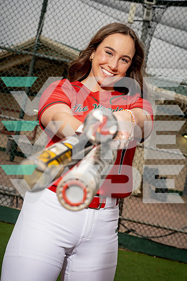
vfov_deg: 28.8
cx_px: 94
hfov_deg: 19.5
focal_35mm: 70
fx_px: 545
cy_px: 140
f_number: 8
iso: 100
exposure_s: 1/250
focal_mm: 70
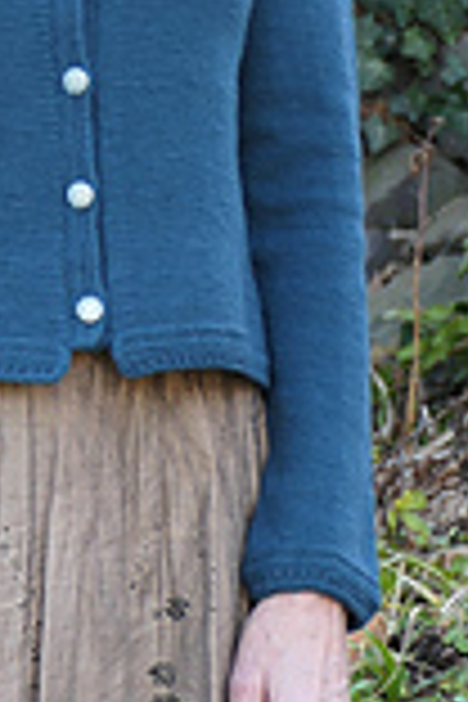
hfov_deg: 3.5
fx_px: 7702
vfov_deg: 5.2
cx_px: -74
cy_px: 310
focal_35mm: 395
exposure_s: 1/80
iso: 200
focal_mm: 35.3
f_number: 4.1
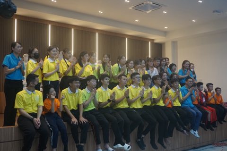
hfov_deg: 49.6
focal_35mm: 39
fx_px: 246
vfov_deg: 34.2
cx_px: 114
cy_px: 76
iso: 1600
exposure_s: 1/160
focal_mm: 26
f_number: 4.5
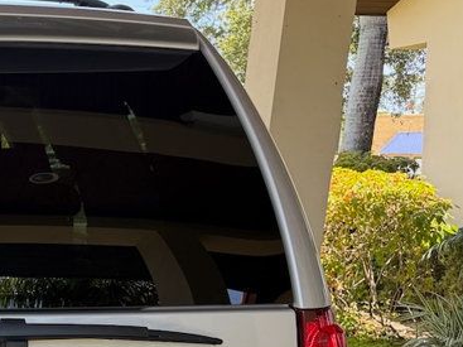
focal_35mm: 67
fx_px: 896
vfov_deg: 20.9
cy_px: 379
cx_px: -164
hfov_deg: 24.6
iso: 80
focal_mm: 6.76
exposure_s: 1/376
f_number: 1.78
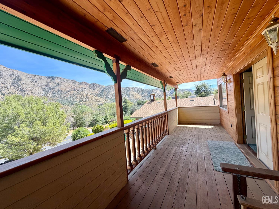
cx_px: 140
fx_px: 113
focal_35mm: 14
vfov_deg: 85.7
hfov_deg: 102.1
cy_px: 104
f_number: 2.2
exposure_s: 1/502
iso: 64
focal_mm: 2.22
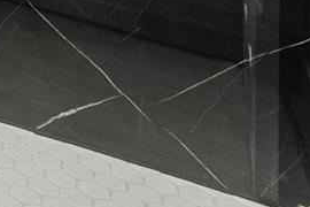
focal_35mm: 83
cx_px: -474
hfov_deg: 14.1
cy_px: -368
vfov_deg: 11.6
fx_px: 715
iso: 2500
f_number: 10
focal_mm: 14
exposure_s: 1/30
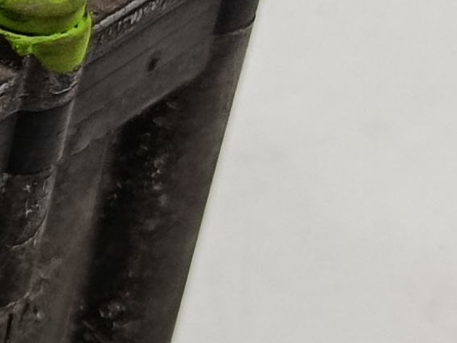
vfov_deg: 8.7
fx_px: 2245
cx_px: -486
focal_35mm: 170
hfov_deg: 10.6
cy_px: 248
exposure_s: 1/100
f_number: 1.7
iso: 1009
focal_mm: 5.24
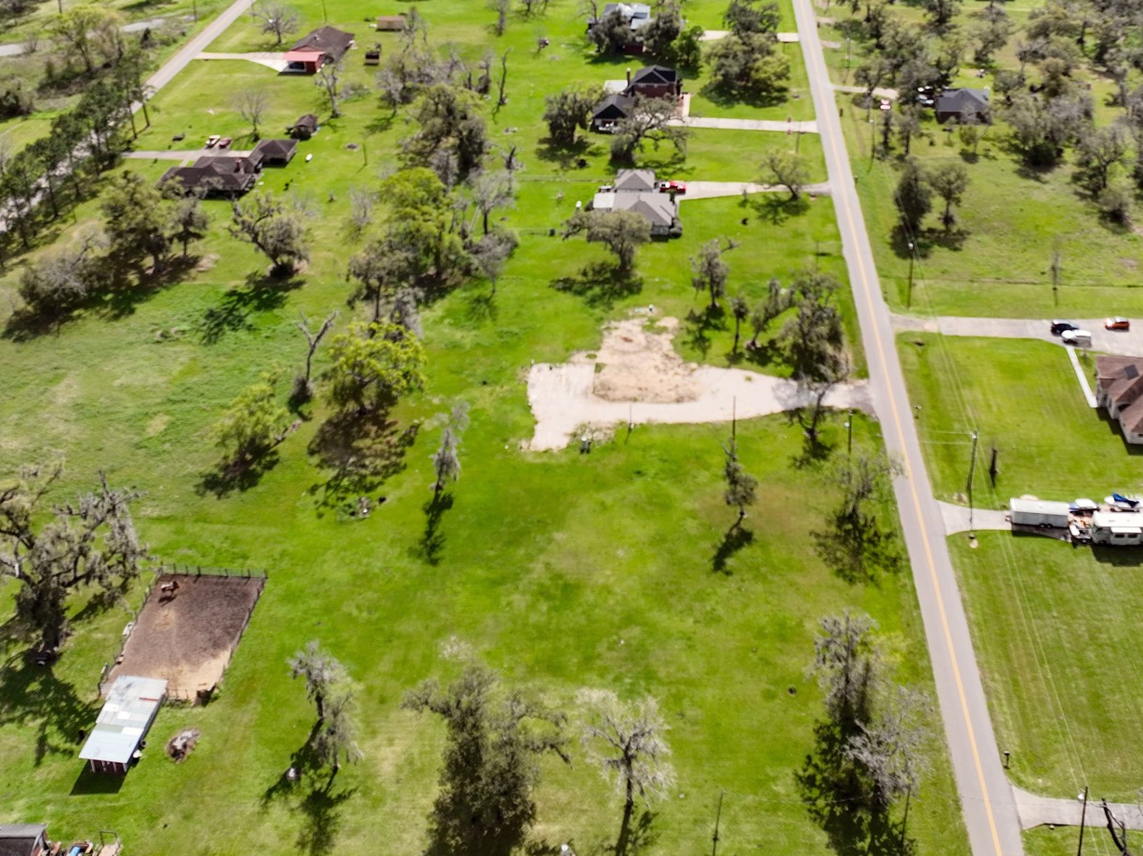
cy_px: 181
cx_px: 643
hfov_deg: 46.7
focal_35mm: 40
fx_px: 1320
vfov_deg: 34.9
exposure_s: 1/2500
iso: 140
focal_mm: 12.29
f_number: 2.8
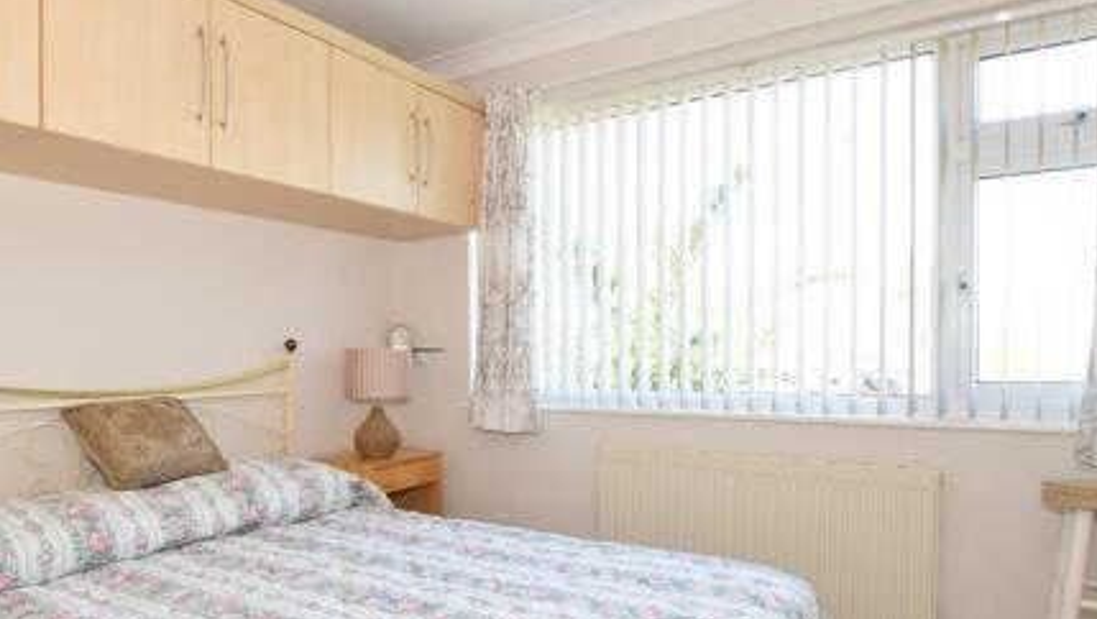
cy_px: 375
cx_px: 468
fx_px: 699
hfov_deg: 75.8
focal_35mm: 24
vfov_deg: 47.5
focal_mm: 10
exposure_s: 1/80
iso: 640
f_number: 6.3
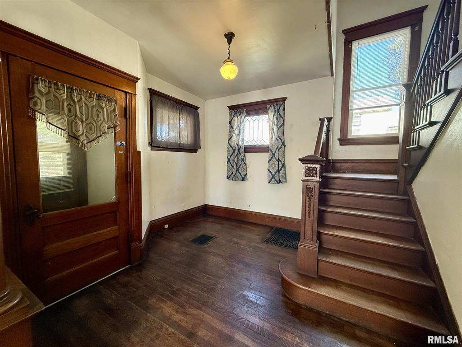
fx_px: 187
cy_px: 174
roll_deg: -0.1
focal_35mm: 14
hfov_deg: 102.1
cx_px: 231
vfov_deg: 85.7
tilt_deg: -2.7
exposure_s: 1/120
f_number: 2.2
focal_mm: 2.22
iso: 320
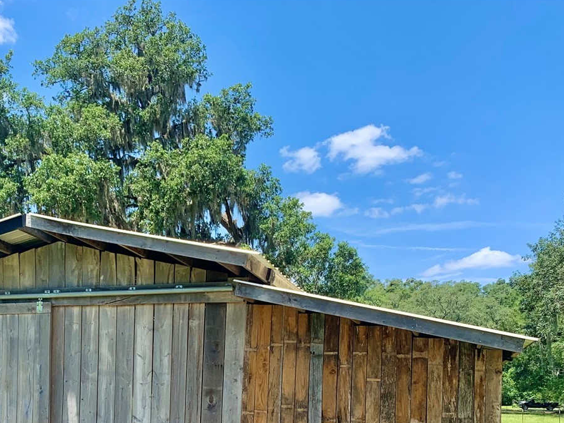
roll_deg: -3.0
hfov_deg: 39.5
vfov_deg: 30.3
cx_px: 107
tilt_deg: +1.1
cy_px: 370
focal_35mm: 46
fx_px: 749
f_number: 1.8
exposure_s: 1/1468
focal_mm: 4.25
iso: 25
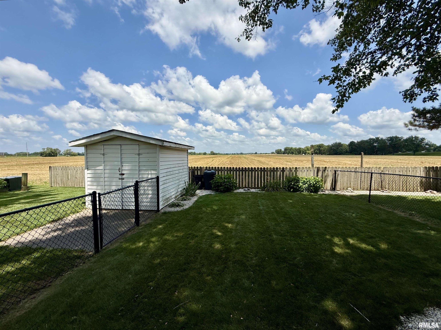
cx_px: 220
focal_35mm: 14
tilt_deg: -3.1
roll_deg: -0.7
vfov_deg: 85.7
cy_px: 165
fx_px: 178
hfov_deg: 102.1
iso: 50
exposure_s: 1/2506
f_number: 2.2
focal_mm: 2.22
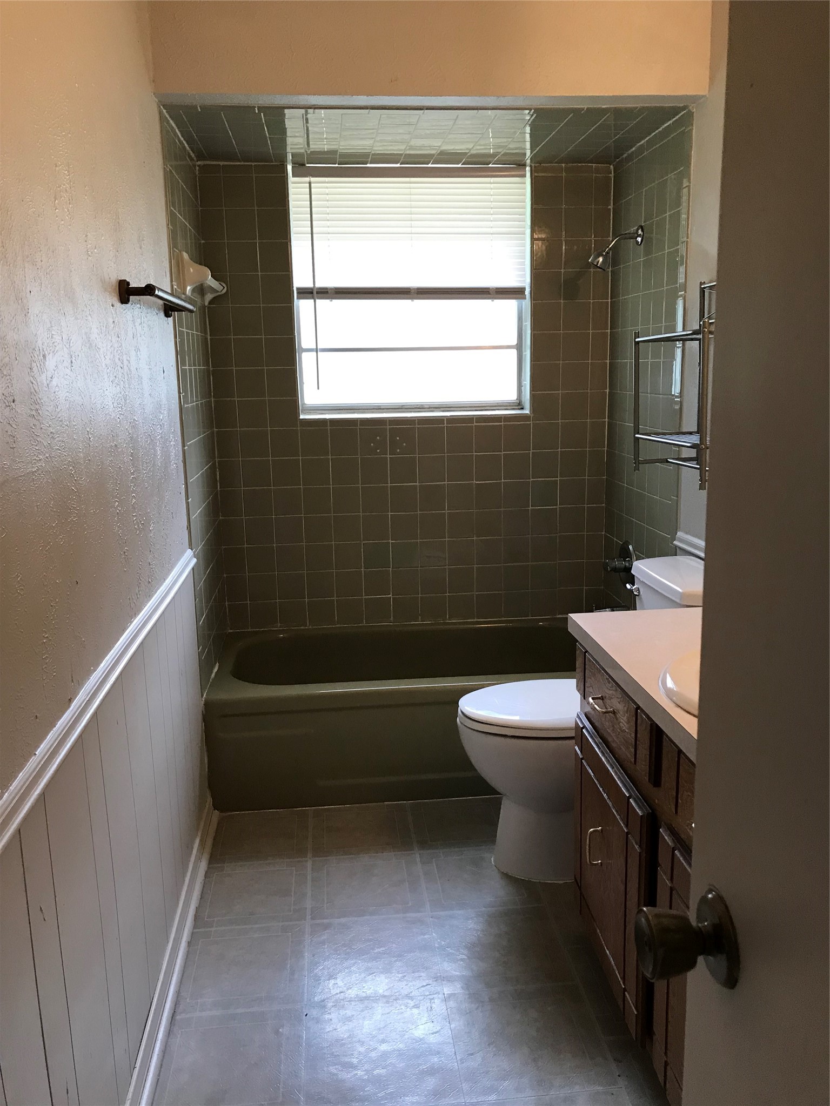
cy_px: 553
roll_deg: +1.2
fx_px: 895
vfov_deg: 63.4
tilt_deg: -11.8
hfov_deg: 49.7
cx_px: 415
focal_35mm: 28
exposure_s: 1/30
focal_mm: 3.99
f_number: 1.8
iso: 40
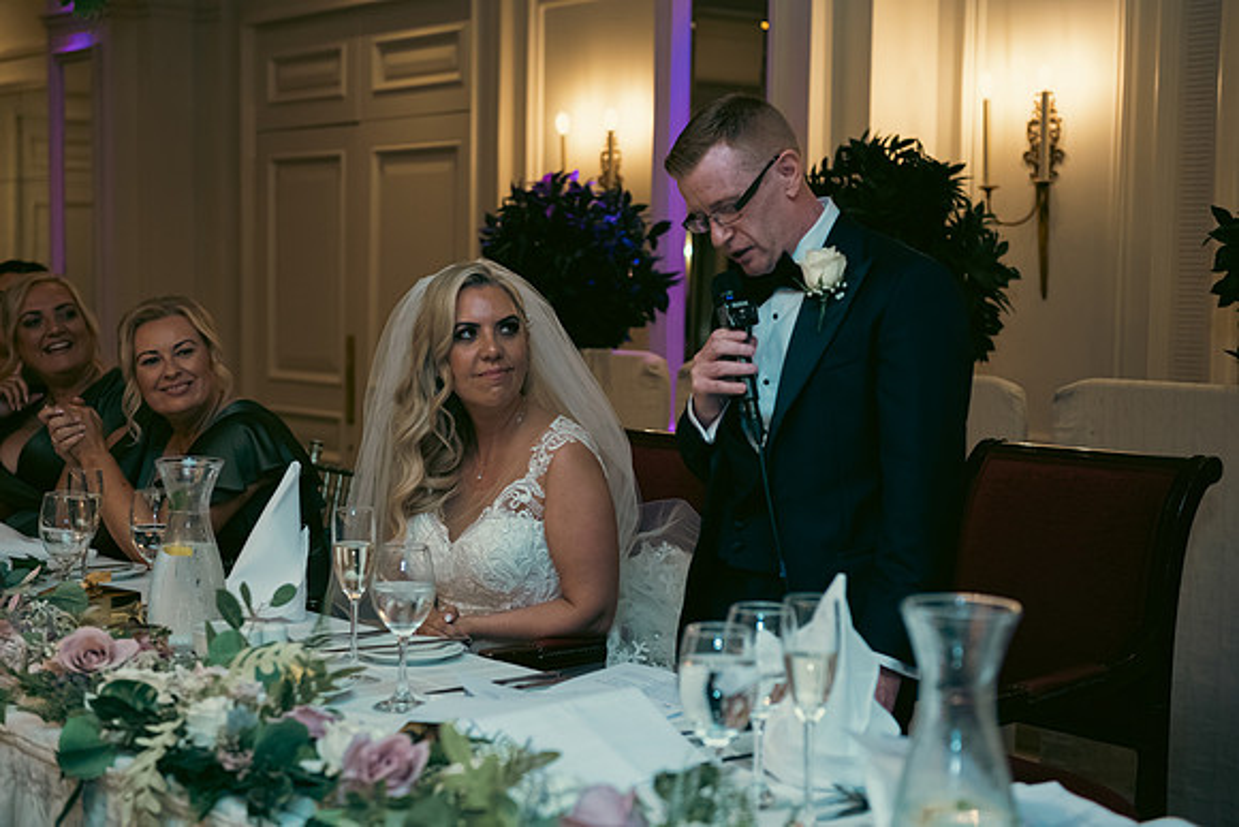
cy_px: 414
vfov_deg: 23.4
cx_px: 620
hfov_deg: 34.5
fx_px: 1997
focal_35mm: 58
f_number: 3.5
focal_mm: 58
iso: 800
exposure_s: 1/160
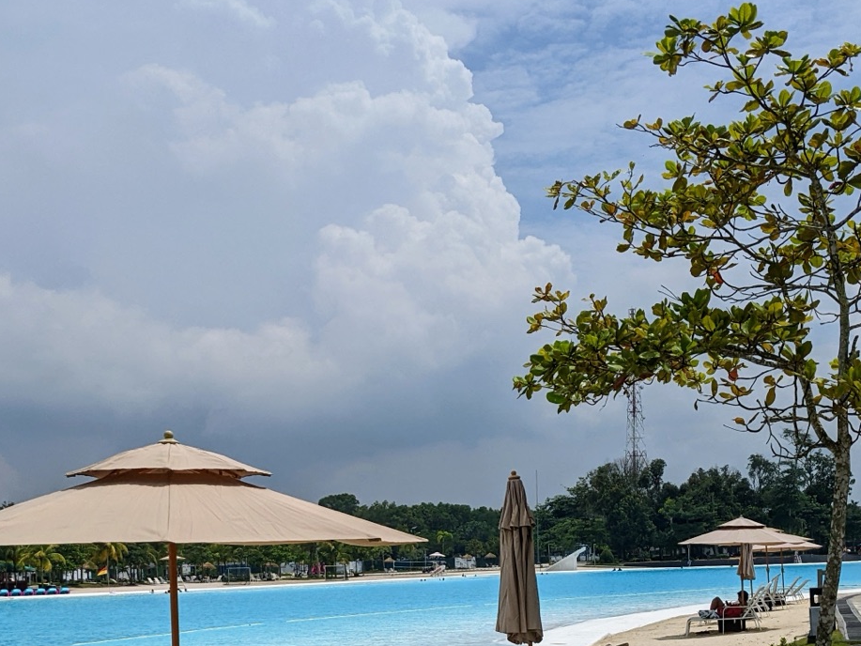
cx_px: 479
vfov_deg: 26.7
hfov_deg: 36.1
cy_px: 569
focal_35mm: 53
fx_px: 1318
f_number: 1.73
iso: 67
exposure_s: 1/11765
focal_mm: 4.38
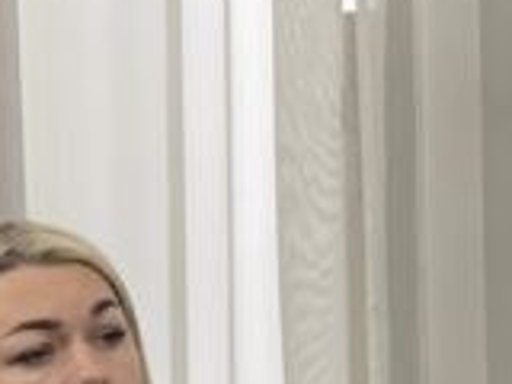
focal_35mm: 332
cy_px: 1181
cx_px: -179
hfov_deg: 5.9
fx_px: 4911
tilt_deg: -10.3
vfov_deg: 4.3
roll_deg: +2.9
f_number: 2
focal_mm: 6
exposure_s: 1/33
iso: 125
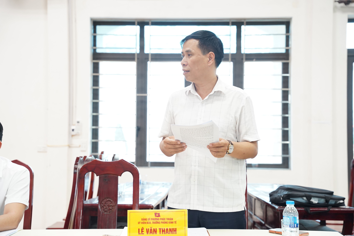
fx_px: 561
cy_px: 118
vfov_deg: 23.7
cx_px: 177
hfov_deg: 35.0
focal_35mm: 57
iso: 3200
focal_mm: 57.1
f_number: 4
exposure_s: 1/125
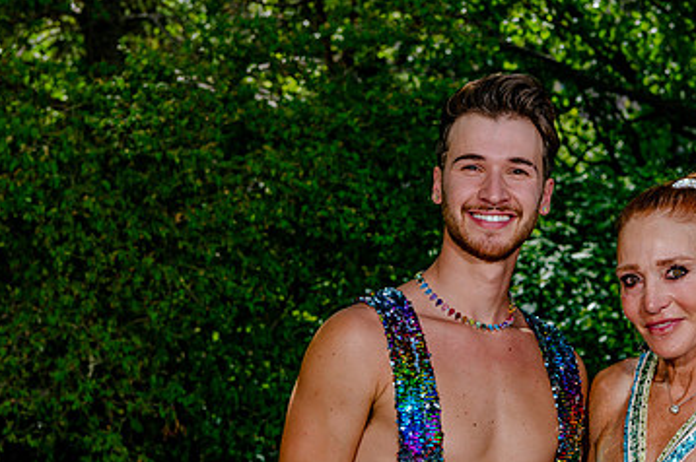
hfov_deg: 21.6
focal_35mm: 94
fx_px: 1816
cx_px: 443
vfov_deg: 14.5
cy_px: 266
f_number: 7.1
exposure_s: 1/320
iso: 200
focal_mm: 58
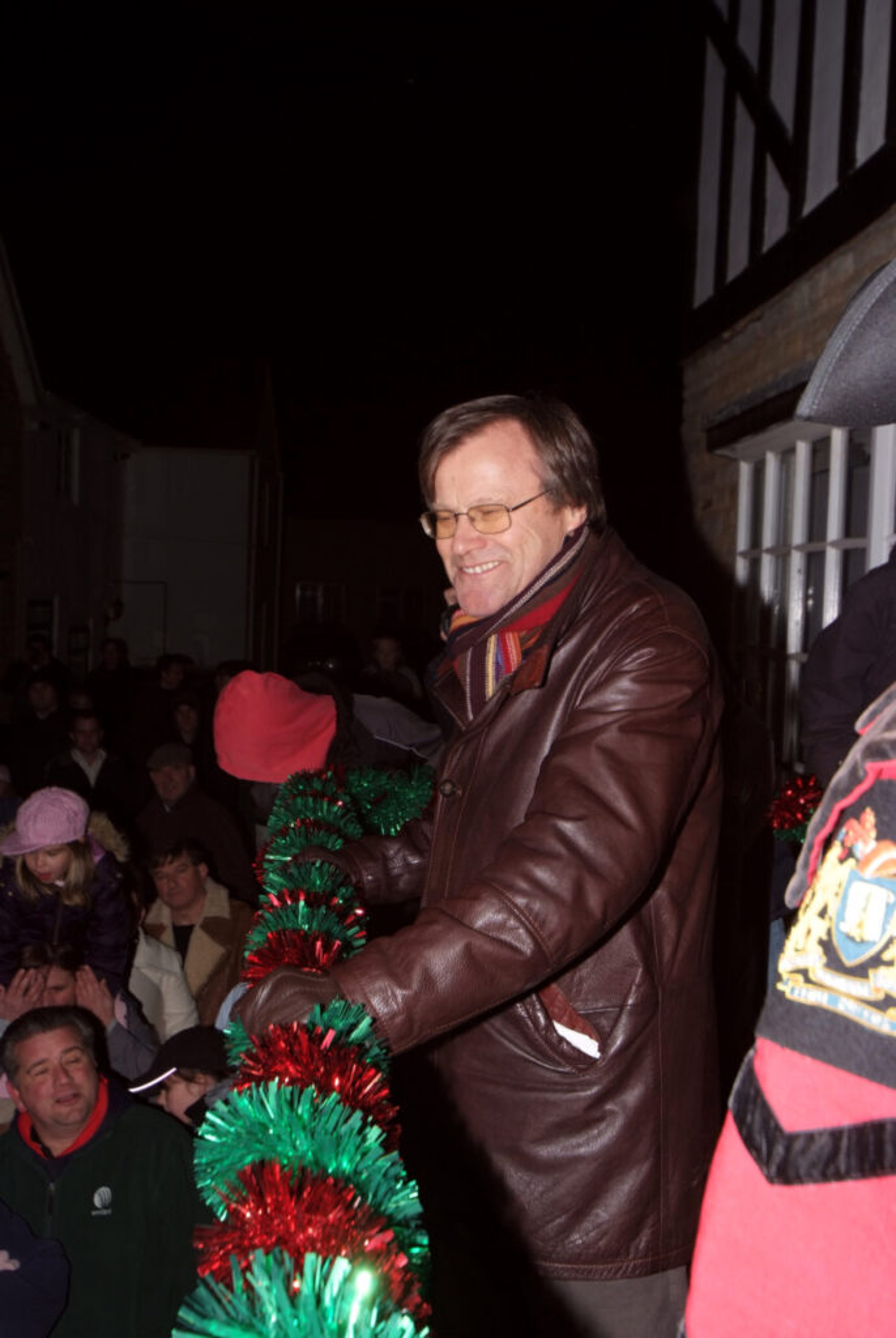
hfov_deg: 37.0
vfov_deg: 53.1
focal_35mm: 36
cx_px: 448
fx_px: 1339
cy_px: 669
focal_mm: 24
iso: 125
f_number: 5.6
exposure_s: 1/80
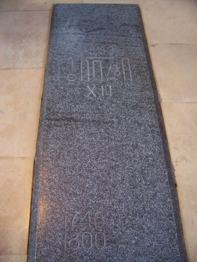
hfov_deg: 39.7
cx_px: 98
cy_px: 131
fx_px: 273
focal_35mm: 36
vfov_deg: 51.3
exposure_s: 1/15
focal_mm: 5.85
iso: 400
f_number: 2.8
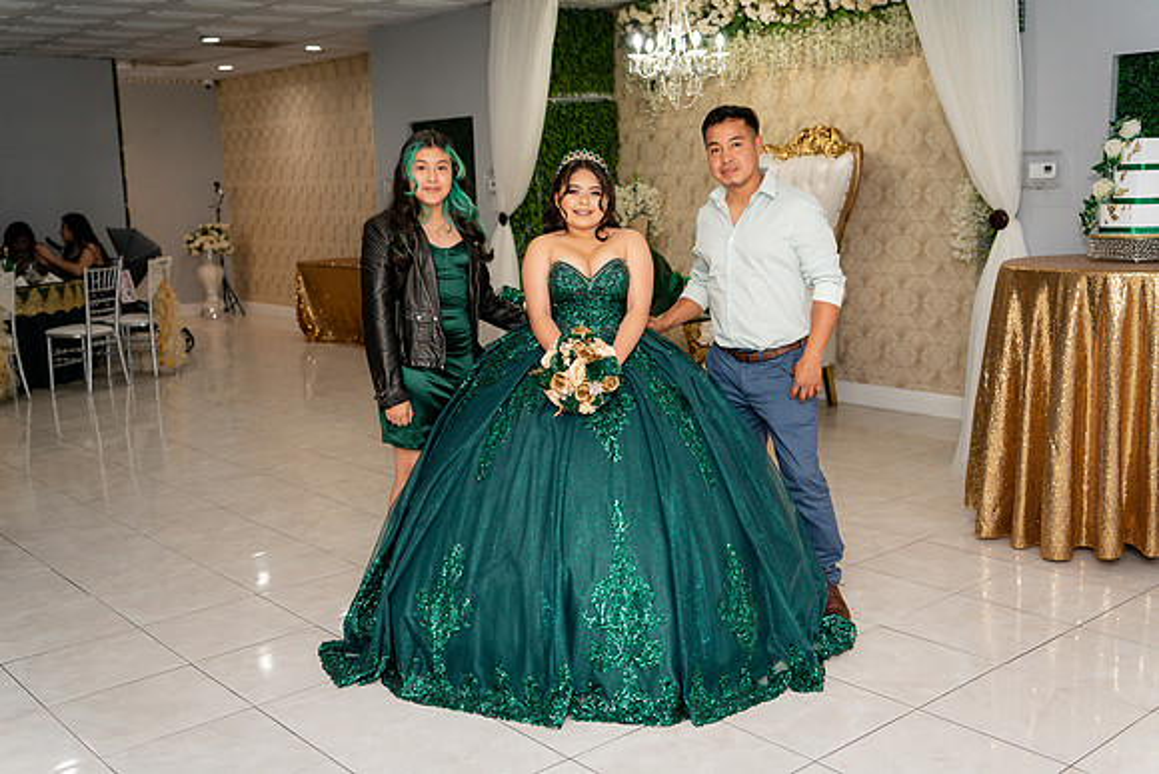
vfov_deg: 36.0
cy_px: 387
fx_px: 1191
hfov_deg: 51.9
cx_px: 580
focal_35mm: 37
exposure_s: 1/250
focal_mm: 37
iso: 800
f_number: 2.8
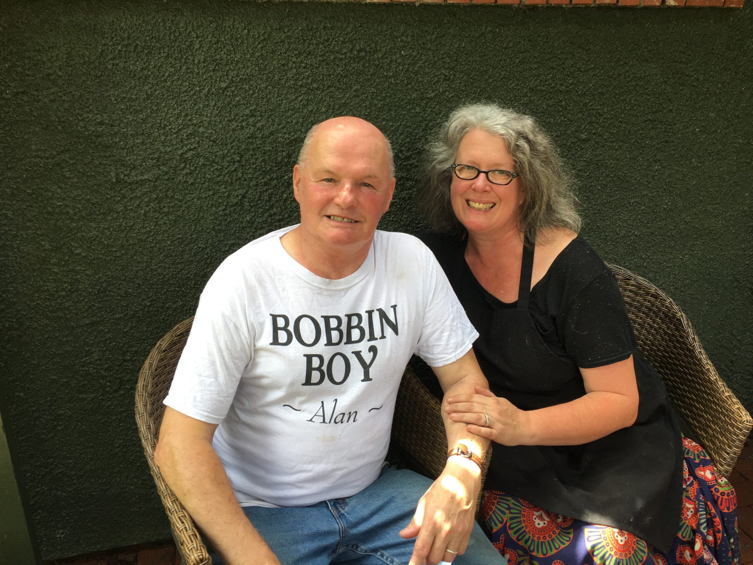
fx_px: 631
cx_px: 376
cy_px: 282
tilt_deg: -19.8
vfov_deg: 48.2
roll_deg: -0.6
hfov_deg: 61.7
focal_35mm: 29
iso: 32
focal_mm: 4.15
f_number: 2.2
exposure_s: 1/120
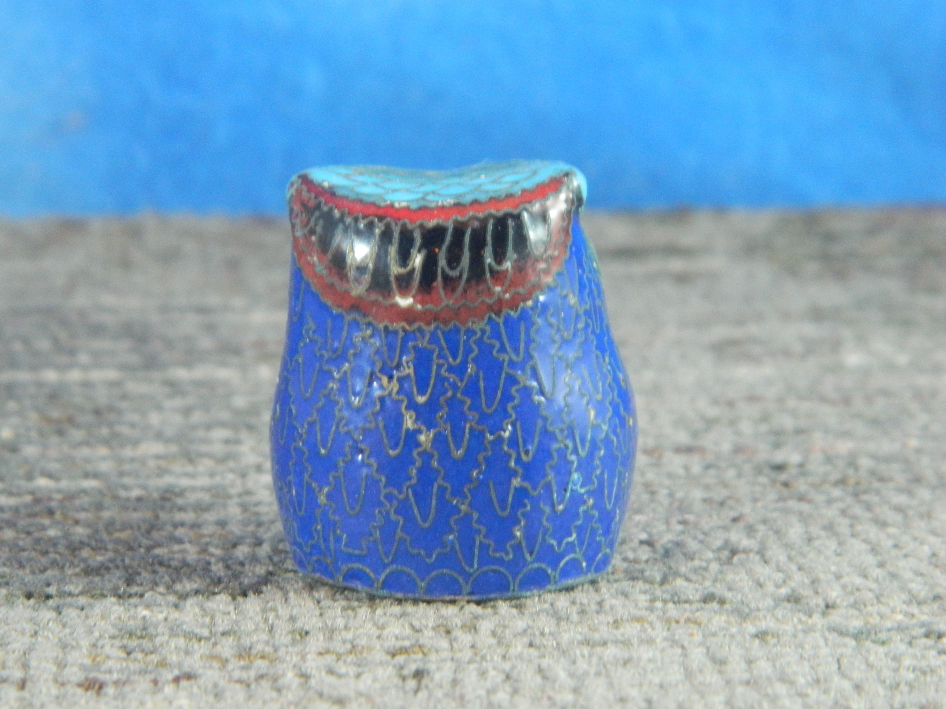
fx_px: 4099
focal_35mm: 150
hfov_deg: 13.2
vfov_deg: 9.9
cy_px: 354
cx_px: 473
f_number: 4.9
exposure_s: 1/10
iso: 400
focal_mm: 27
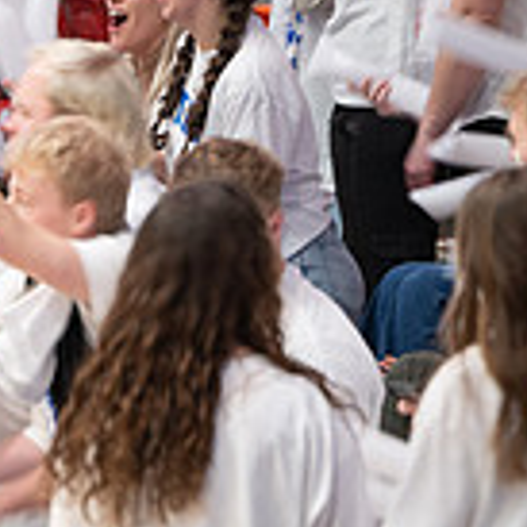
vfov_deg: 2.5
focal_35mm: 691
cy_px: 167
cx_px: -204
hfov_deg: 2.5
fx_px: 11902
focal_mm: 180
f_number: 2.8
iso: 400
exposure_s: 1/20
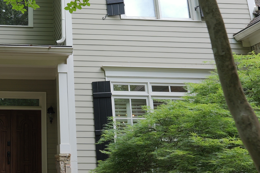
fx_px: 289
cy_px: 92
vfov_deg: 33.4
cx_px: 16
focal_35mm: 40
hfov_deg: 43.4
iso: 320
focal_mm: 10
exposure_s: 1/160
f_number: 4
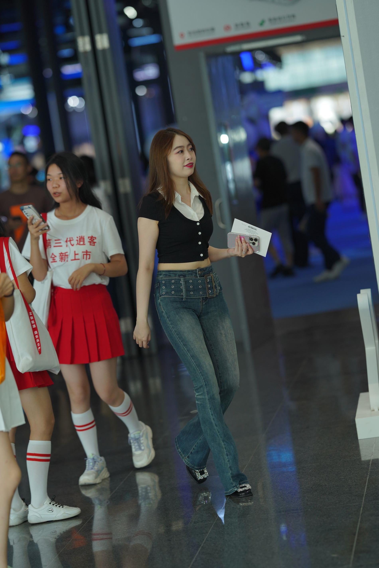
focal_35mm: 135
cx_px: 190
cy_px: 284
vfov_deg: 15.2
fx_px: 2132
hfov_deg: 10.2
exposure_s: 1/500
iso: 500
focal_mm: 135
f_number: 2.5
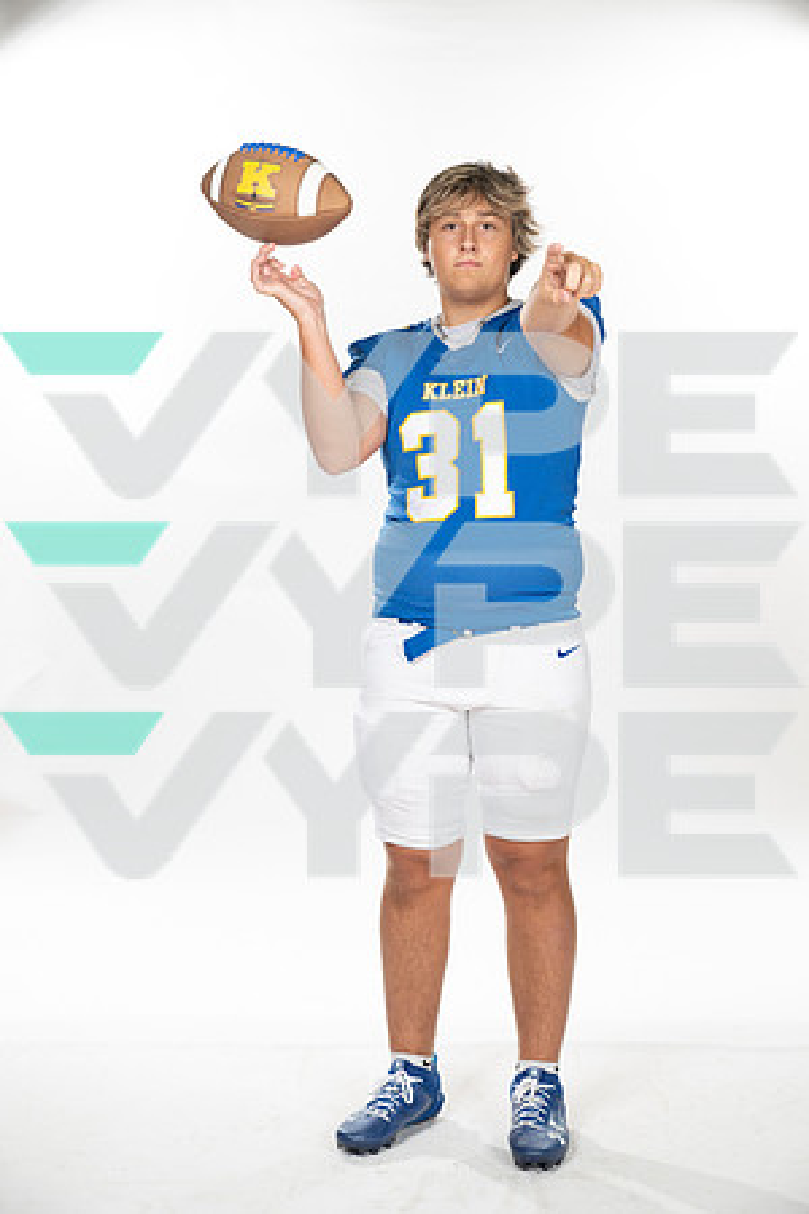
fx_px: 1888
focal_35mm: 56
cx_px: 404
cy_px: 607
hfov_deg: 24.2
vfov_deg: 35.6
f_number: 7.1
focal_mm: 56
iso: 800
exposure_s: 1/320
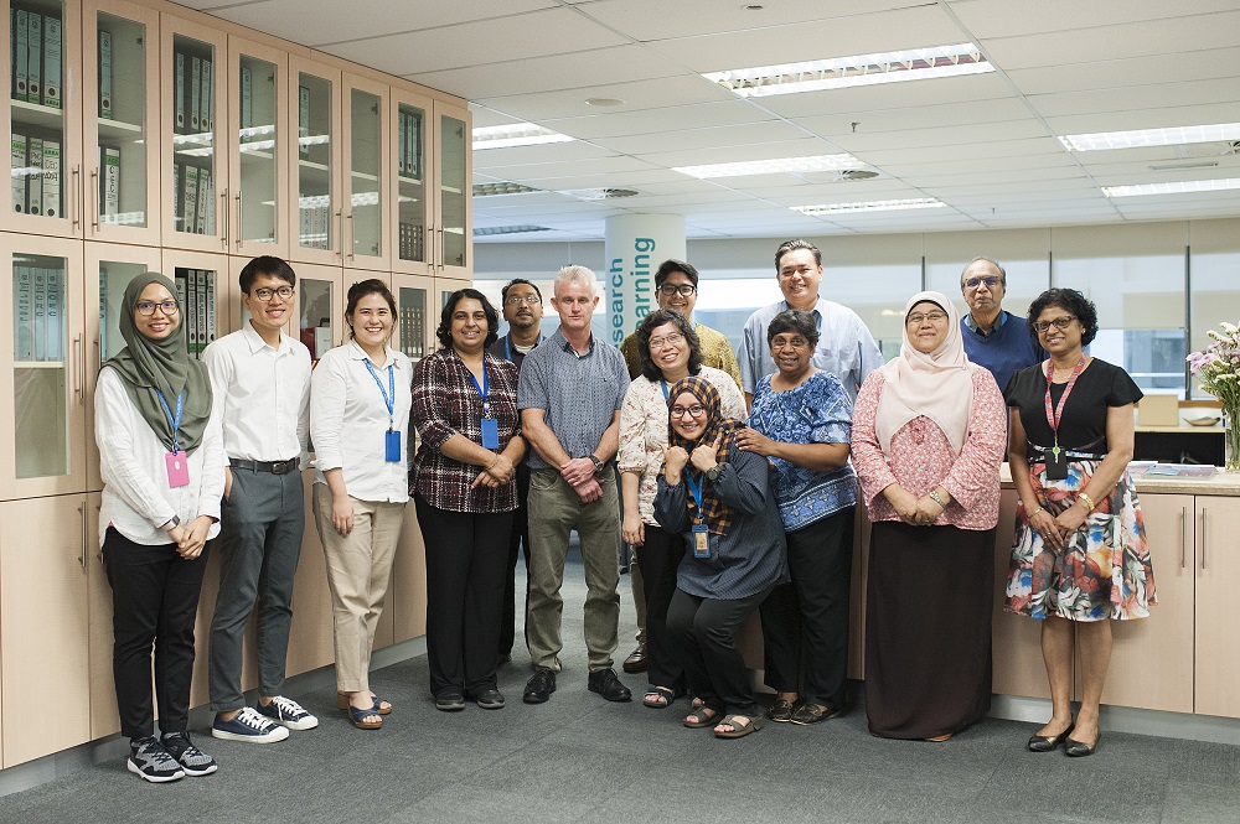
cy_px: 412
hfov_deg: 54.5
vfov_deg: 37.8
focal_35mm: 35
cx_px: 620
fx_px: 1205
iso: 1600
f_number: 2.8
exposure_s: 1/125
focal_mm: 35
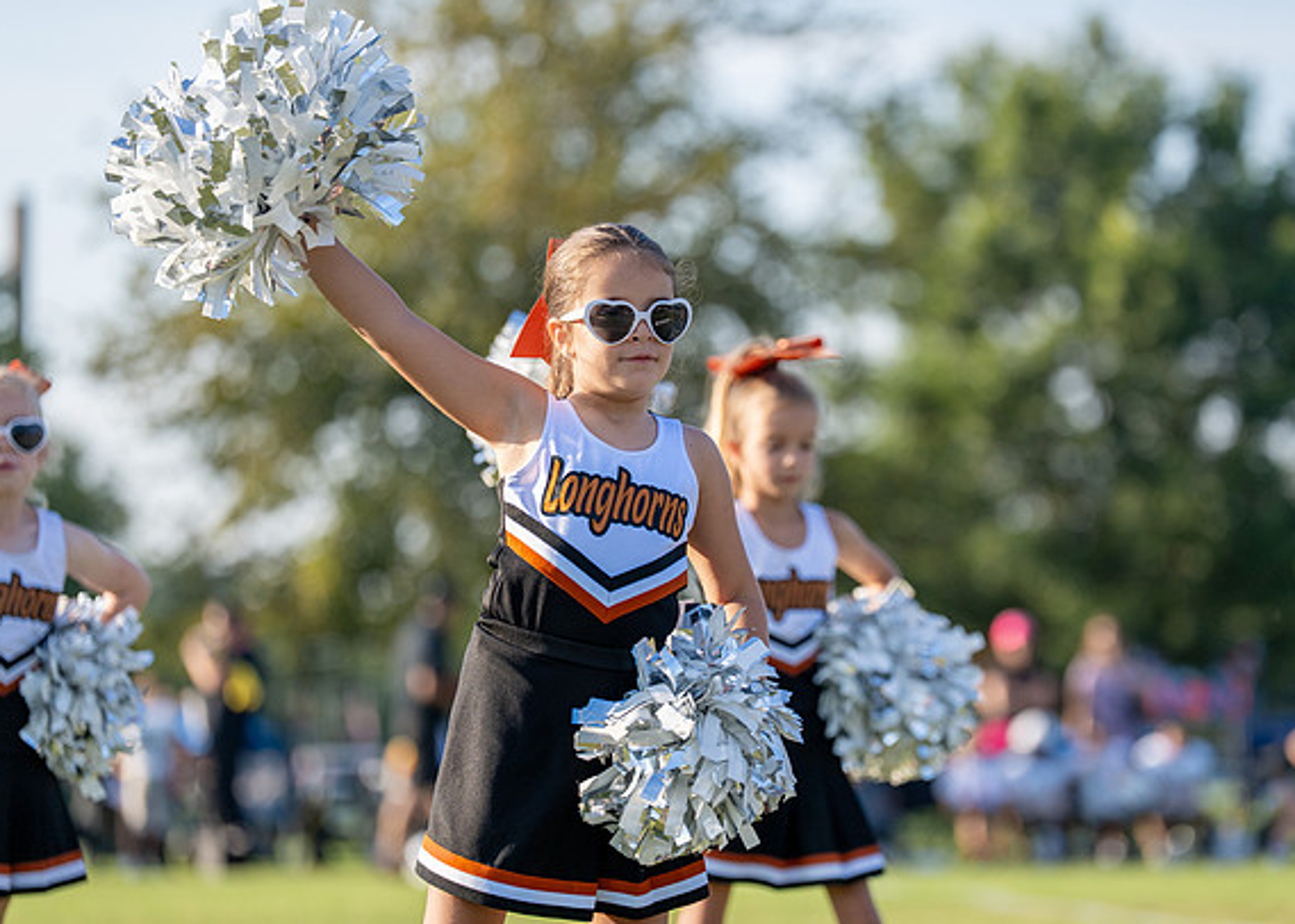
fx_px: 6544
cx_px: 762
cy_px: 503
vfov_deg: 8.1
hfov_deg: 11.3
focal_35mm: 178
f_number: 2.8
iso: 320
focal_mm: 151
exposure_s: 1/3200
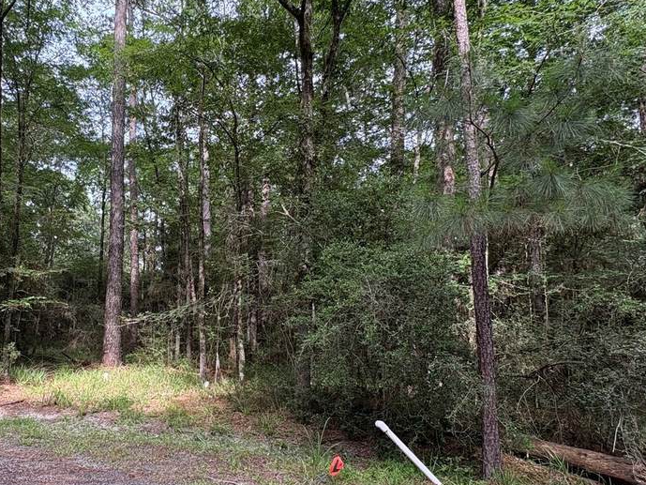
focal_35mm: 26
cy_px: 265
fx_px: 485
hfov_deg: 65.1
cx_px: 204
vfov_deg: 53.0
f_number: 2.2
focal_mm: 2.22
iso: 64
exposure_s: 1/185
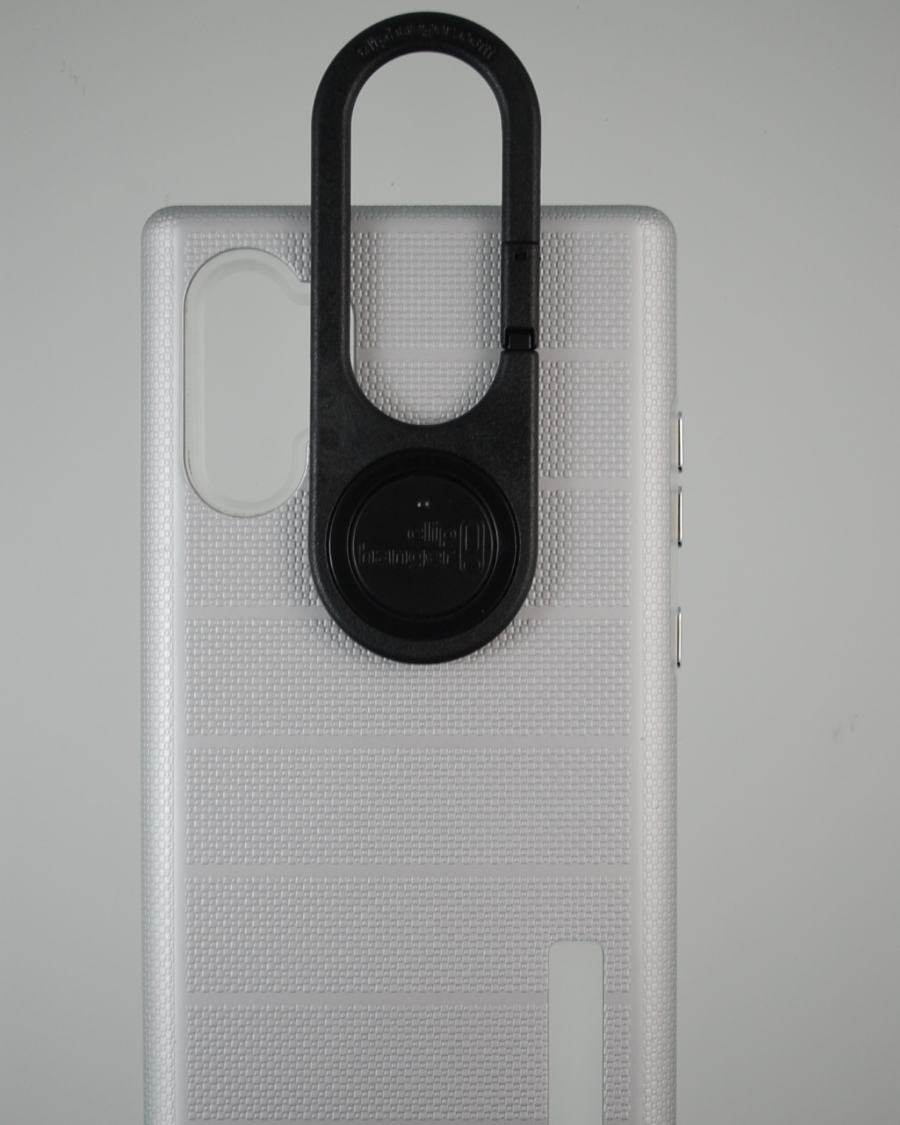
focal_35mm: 65
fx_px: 2164
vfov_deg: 29.1
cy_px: 633
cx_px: 452
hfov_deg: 23.5
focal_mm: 38
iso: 400
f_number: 5.3
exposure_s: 1/60
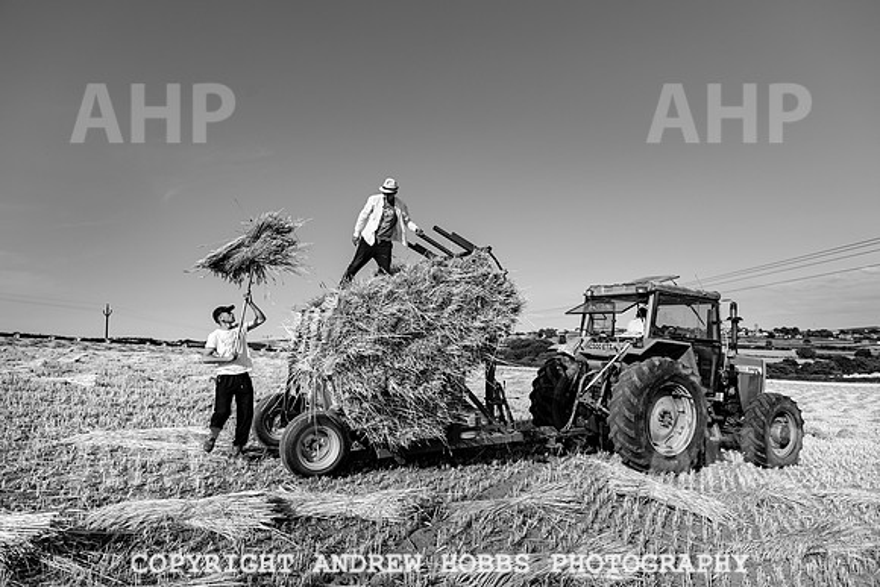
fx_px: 587
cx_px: 440
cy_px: 294
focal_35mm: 24
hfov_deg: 73.7
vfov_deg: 53.2
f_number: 5.6
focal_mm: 24
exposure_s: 1/1250
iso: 64
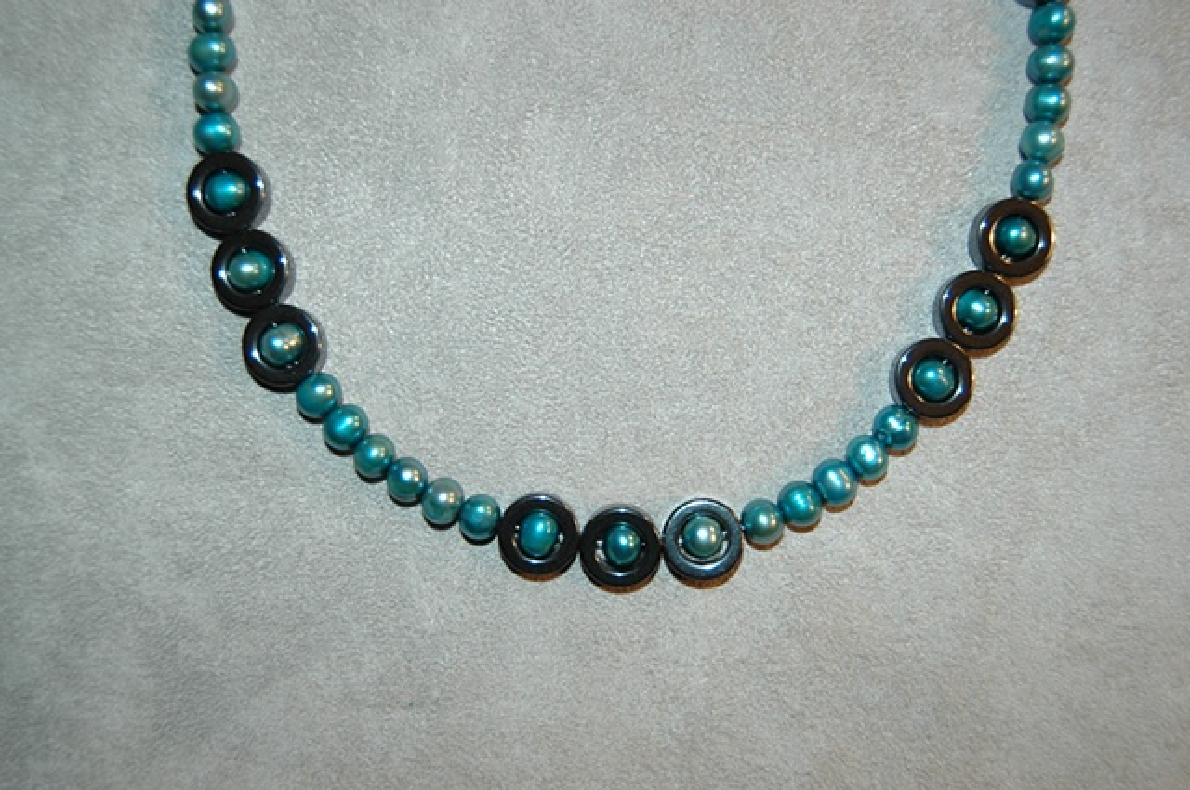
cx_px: 595
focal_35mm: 42
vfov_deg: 31.8
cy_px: 395
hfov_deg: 46.5
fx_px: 1387
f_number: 4.2
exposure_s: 1/60
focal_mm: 28
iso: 200
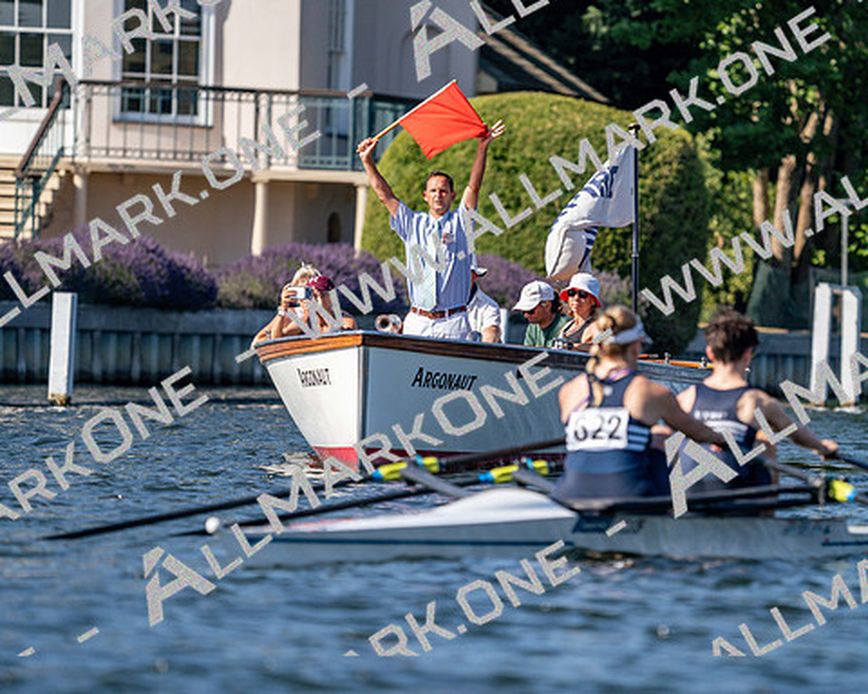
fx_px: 10892
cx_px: 510
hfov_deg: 4.6
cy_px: 346
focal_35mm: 424
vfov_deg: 3.7
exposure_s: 1/1600
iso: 250
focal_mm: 374
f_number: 6.3
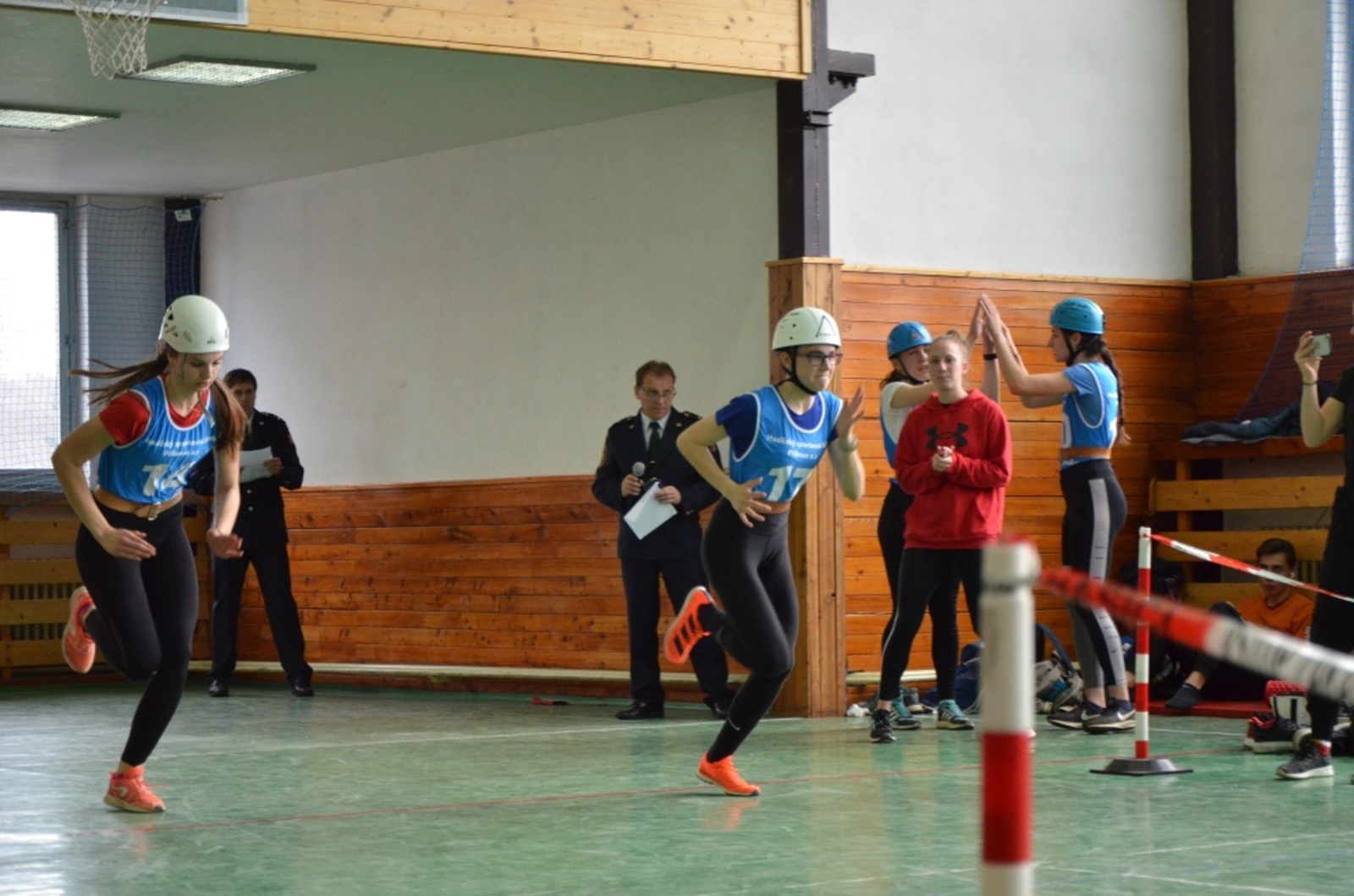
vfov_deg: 15.6
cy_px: 448
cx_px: 677
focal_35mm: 87
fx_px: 3265
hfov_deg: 23.4
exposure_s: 1/320
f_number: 5
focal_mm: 58
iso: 1600
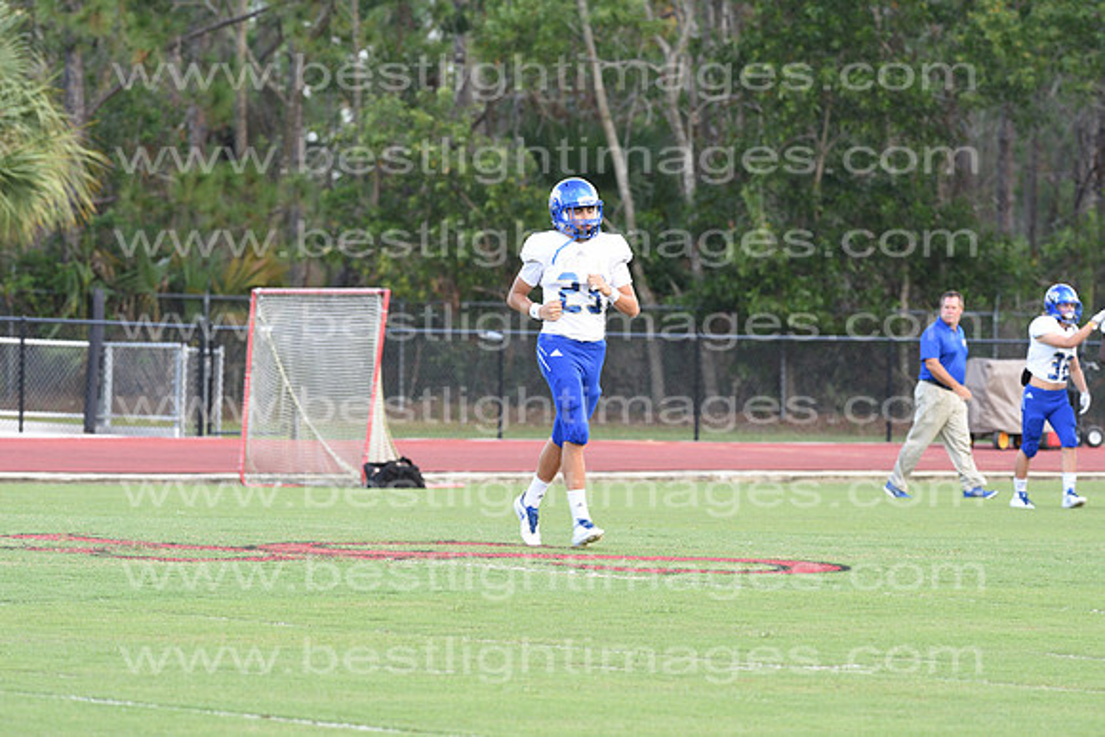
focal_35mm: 300
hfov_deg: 6.9
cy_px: 368
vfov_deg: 4.6
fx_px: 9210
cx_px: 552
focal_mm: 300
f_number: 7.1
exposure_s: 1/125
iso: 800
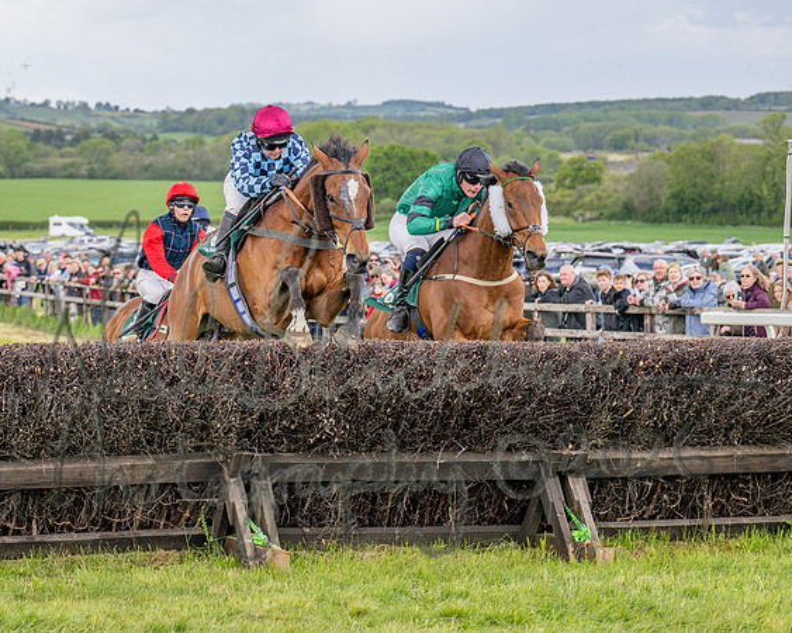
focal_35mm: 134
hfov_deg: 14.2
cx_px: 44
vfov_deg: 11.5
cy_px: 371
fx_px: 3135
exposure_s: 1/1600
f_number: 4
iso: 400
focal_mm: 70
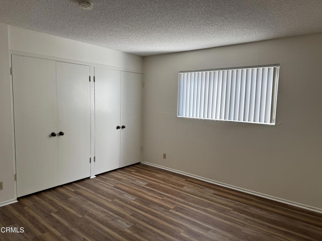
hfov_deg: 71.6
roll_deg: -1.6
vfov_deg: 56.8
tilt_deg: -5.8
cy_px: 120
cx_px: 161
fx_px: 223
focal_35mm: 24
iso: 80
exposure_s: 1/170
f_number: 1.78
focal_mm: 6.76
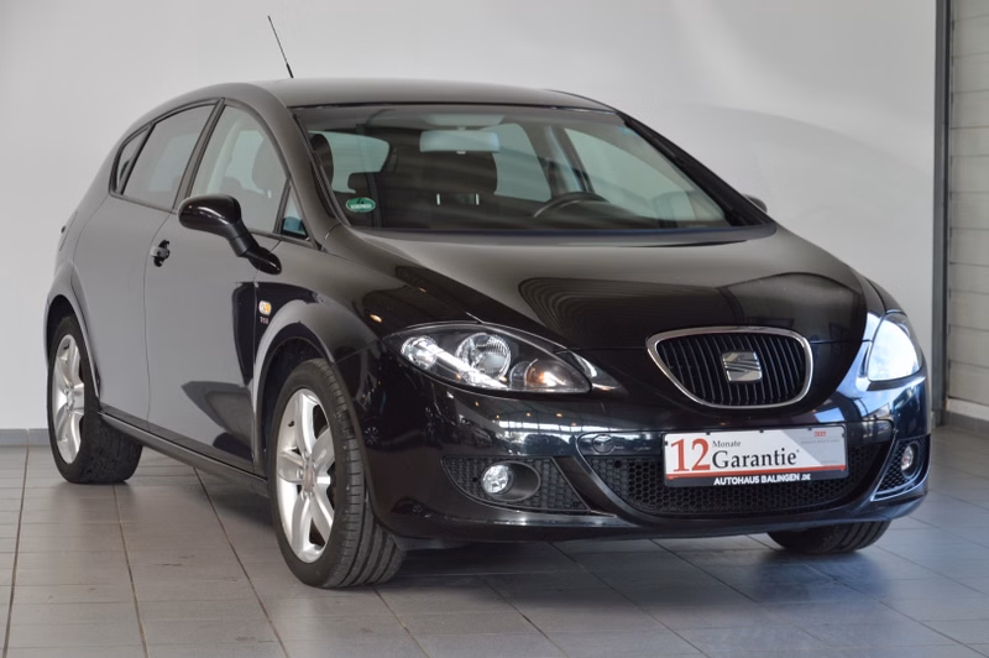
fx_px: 2388
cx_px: 494
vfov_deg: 15.7
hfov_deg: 23.4
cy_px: 329
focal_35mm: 87
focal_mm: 58
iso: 400
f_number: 5
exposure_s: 1/80
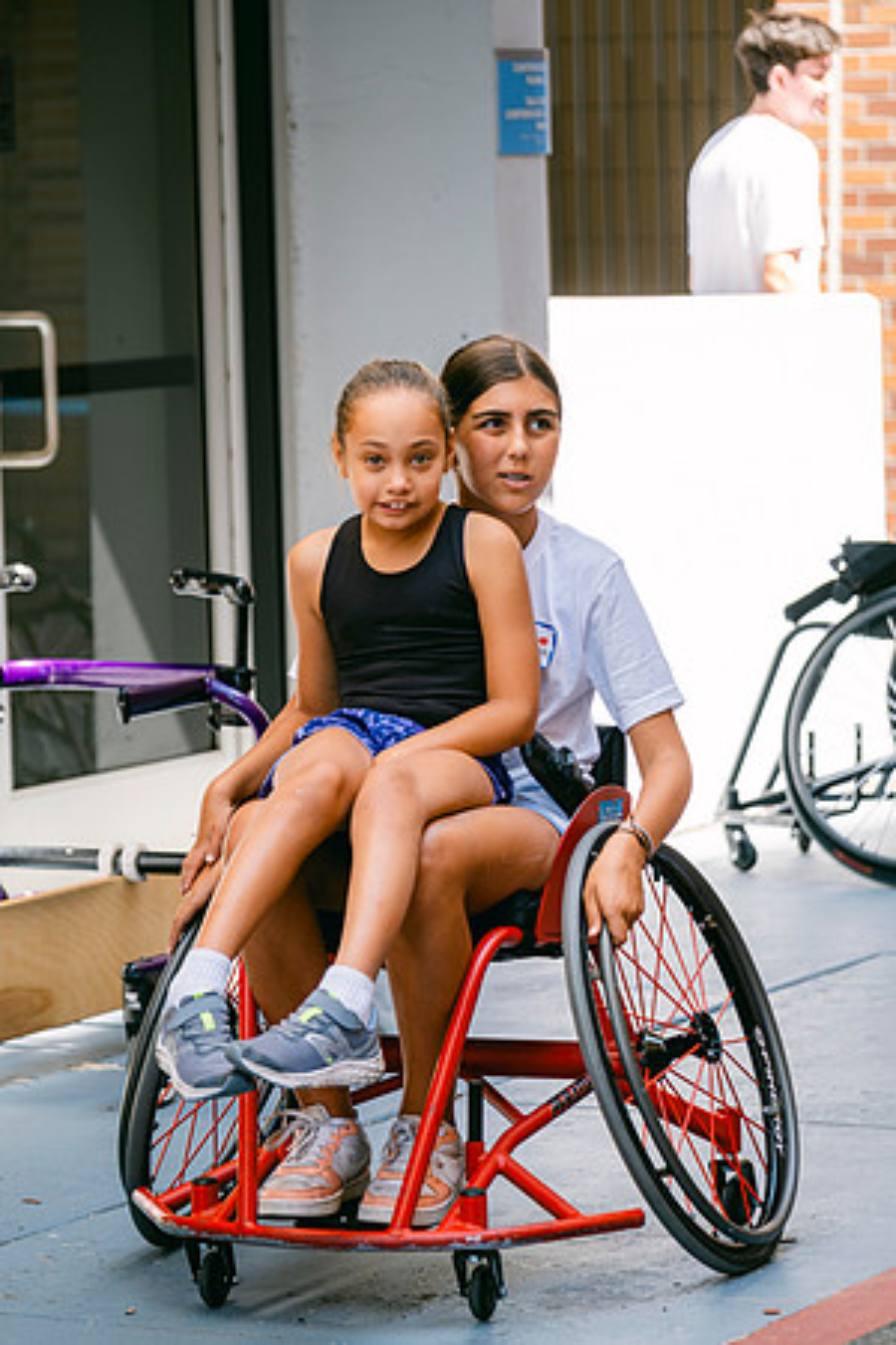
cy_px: 672
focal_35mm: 159
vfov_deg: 12.9
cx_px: 448
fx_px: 5936
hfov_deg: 8.6
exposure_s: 1/300
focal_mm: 106
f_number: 2.8
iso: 160
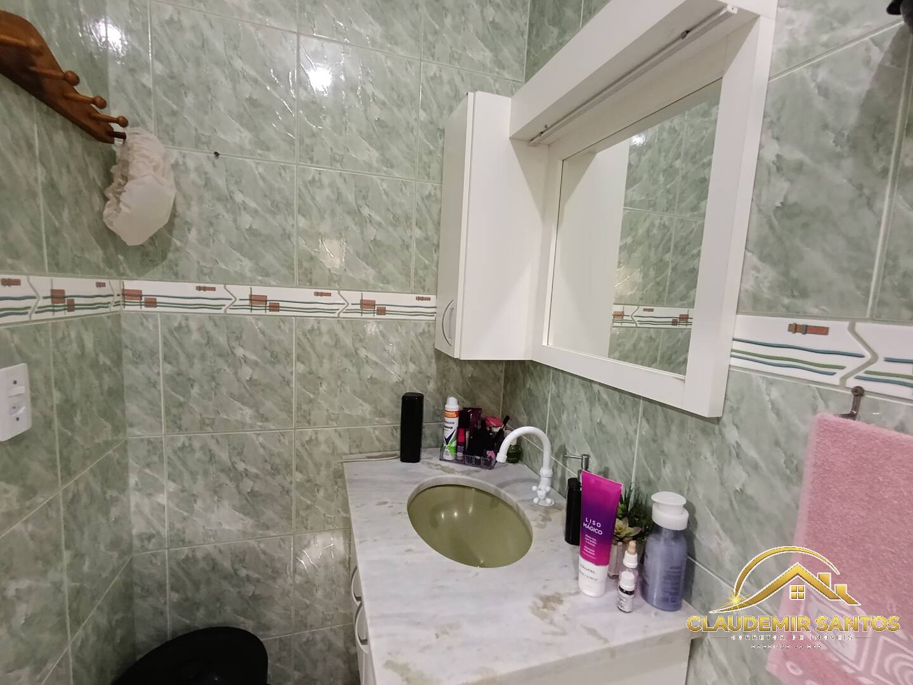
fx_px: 422
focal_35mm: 16
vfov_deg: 78.1
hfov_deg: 94.5
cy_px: 342
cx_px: 456
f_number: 2.2
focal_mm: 1.65
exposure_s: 1/30
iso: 500
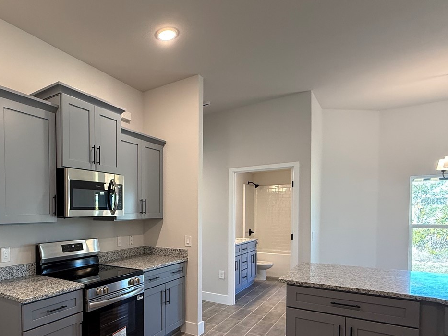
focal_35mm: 24
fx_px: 311
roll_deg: +0.2
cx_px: 119
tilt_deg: -1.5
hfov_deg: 67.6
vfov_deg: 55.7
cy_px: 223
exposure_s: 1/60
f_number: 2.2
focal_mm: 2.22
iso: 200
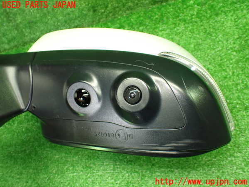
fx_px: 216
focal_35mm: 30
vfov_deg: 46.8
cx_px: 124
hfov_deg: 60.0
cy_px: 94
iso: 800
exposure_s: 1/80
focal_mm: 5.4
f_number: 2.3
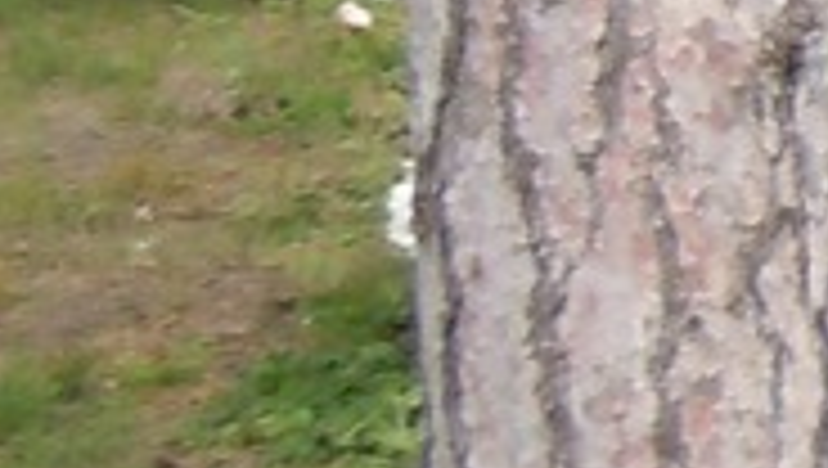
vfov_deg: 5.7
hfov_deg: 8.3
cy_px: 117
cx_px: 2619
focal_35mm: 213
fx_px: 4682
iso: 100
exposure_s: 1/200
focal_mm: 5.4
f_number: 3.5
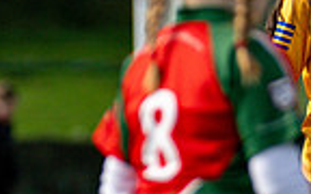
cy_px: 142
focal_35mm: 1104
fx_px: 9357
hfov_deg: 1.9
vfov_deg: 1.2
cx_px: 466
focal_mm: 180
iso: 320
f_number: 2.8
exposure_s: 1/6400
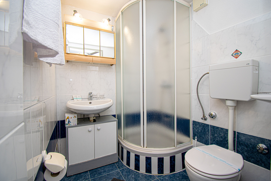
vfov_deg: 77.3
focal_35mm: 15
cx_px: 136
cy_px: 90
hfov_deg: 100.4
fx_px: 113
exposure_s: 1/30
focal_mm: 10
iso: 100
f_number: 4.5
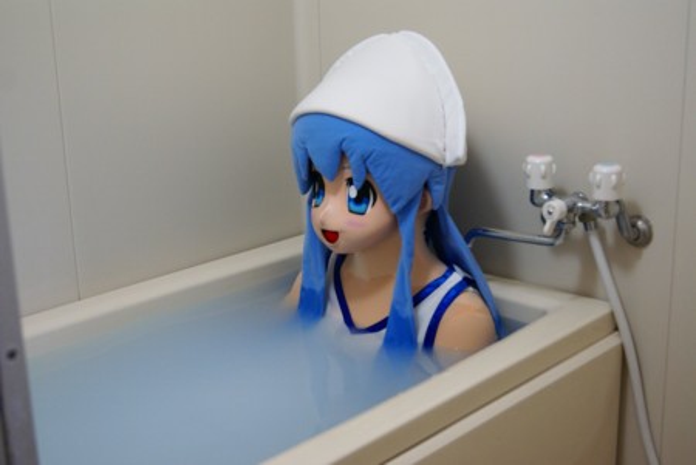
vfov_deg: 29.9
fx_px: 871
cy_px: 232
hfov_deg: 43.6
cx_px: 348
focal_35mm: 45
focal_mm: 30
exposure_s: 1/15
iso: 400
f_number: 4.5
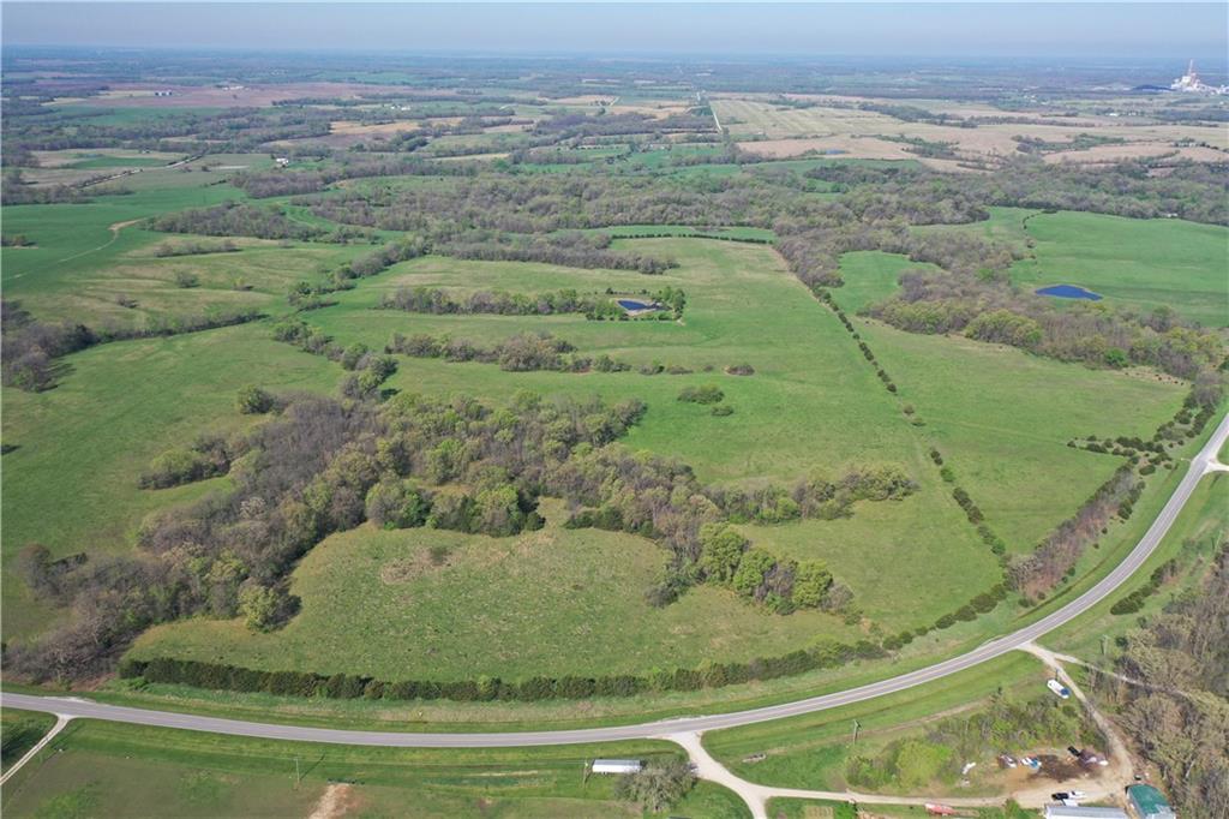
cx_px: 614
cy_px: 410
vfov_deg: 46.4
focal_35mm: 28
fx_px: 956
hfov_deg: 65.5
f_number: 2.8
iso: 100
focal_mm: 10.26
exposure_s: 1/1600
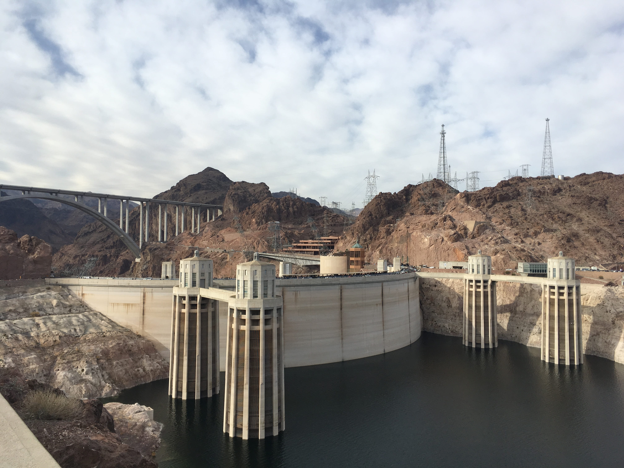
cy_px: 234
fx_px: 523
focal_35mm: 29
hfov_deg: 61.7
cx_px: 312
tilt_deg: +0.5
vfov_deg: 48.2
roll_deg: +0.2
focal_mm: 4.15
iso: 25
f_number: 2.2
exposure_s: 1/1425
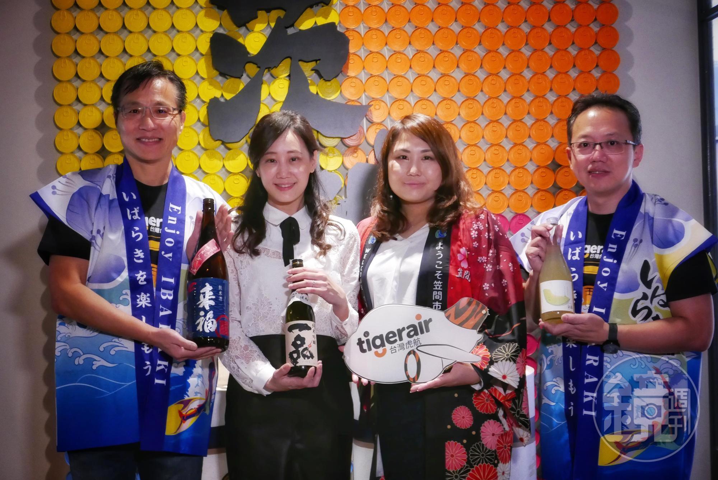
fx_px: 998
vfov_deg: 27.0
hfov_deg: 39.6
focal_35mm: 50
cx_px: 359
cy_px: 240
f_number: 2.7
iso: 2500
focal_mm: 22.7
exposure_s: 1/125
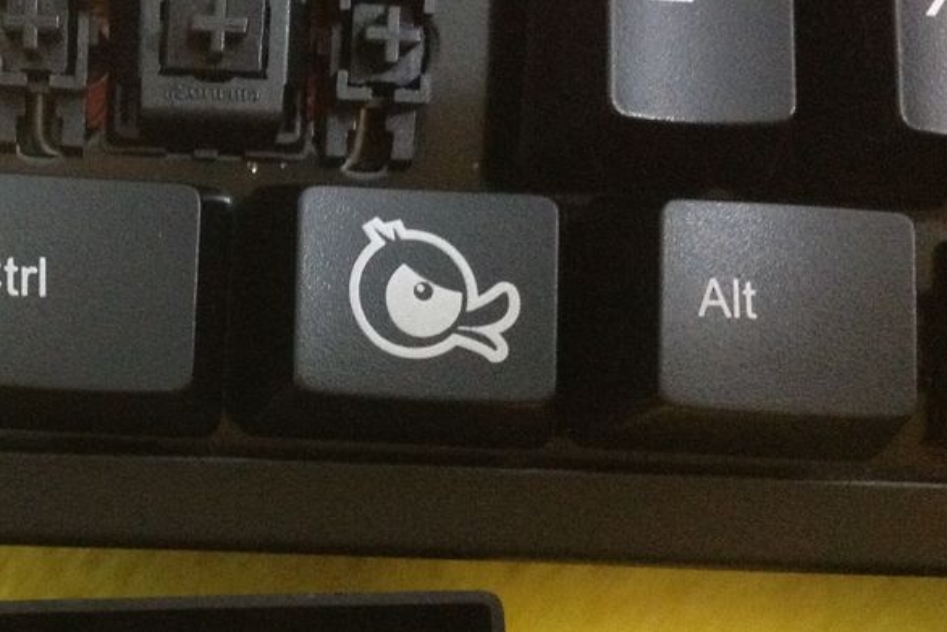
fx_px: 1631
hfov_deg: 31.4
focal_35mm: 62
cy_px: 370
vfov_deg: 21.9
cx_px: 175
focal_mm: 4.28
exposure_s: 1/17
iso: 800
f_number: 2.4
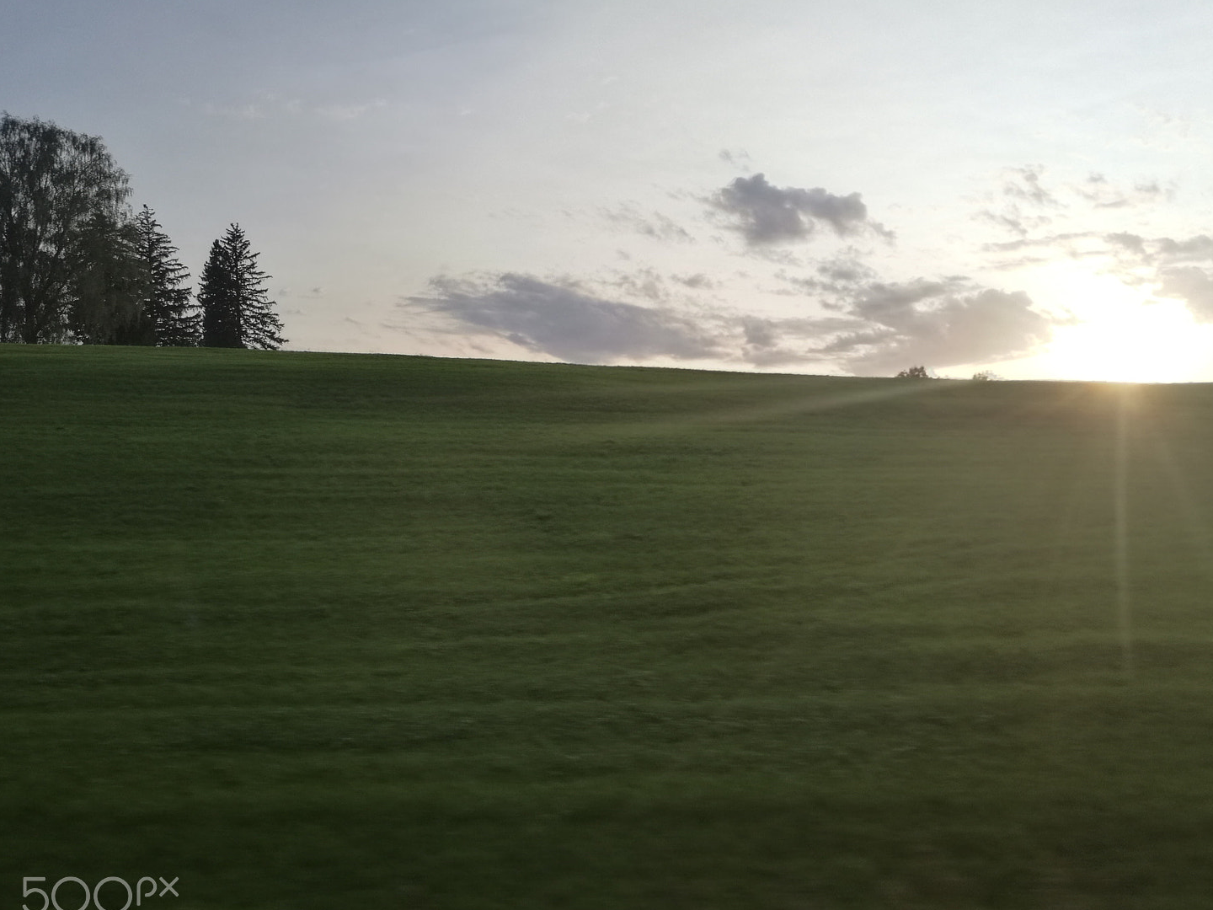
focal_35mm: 30
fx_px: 1051
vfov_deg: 46.7
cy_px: 501
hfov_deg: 59.9
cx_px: 644
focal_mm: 4.04
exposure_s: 1/190
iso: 50
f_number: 2
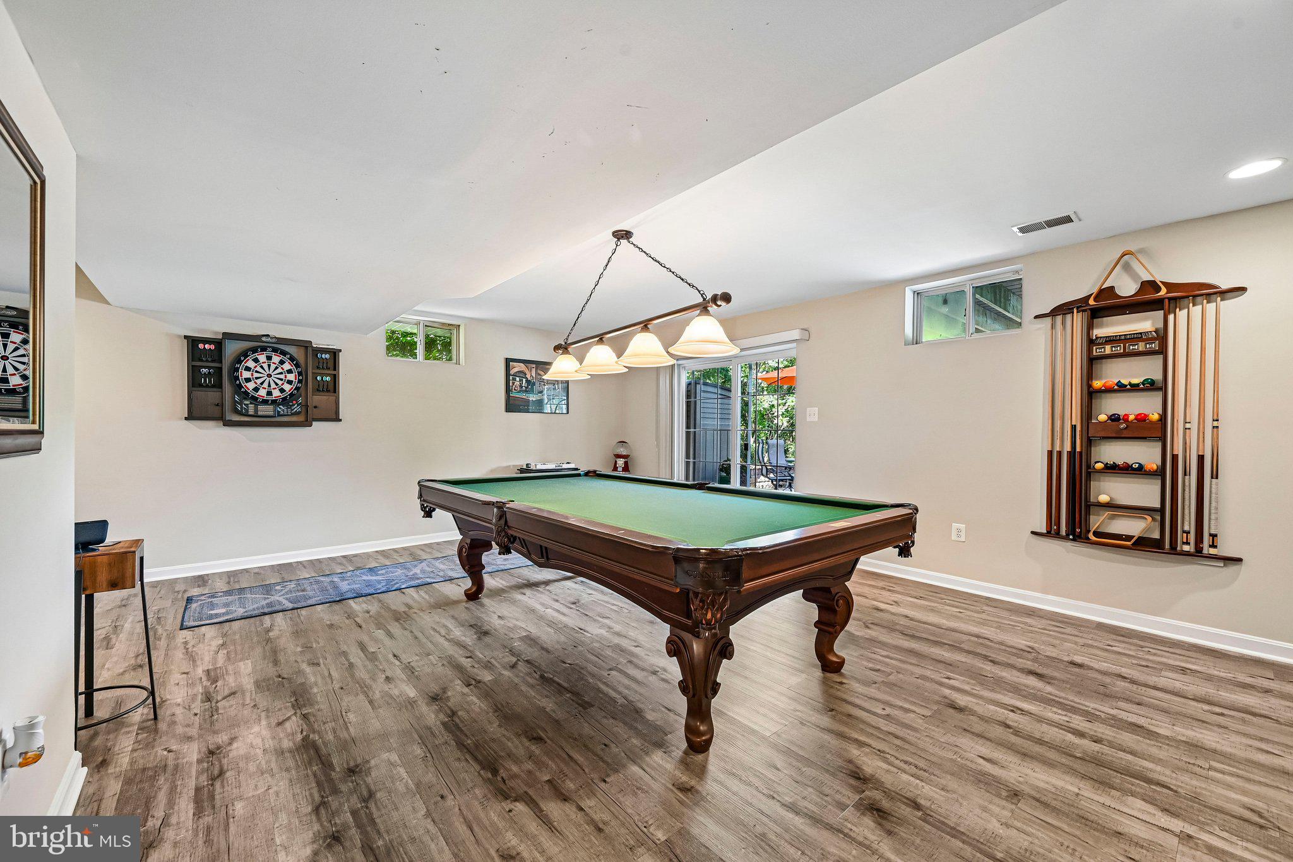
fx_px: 503
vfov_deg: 81.2
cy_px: 431
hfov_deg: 104.3
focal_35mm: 14
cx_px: 646
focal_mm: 14
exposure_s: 1/8
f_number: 8
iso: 400
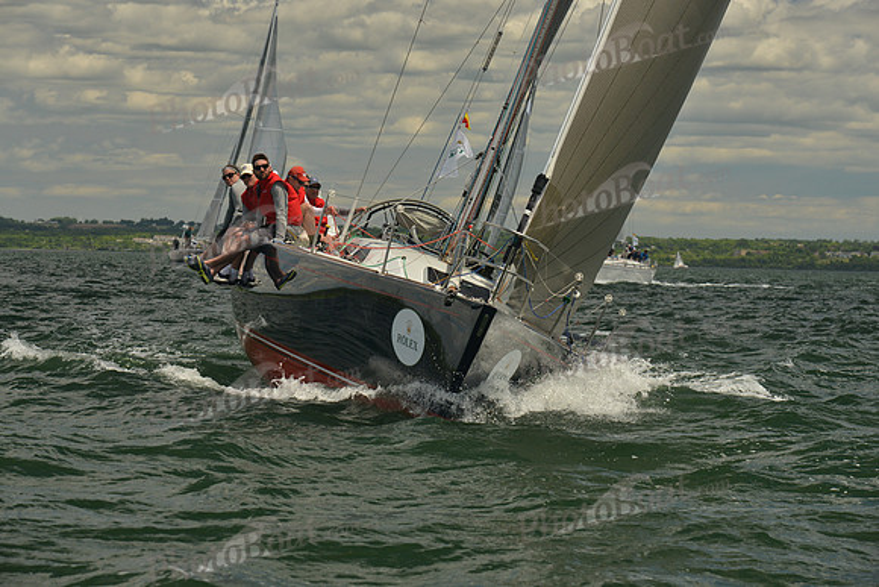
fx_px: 2979
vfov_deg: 11.2
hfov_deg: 16.8
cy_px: 294
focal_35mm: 122
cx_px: 440
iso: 400
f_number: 8
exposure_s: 1/800
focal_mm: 122
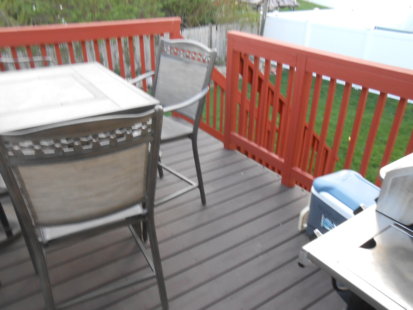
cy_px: 173
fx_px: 346
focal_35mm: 29
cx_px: 204
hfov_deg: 61.7
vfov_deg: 48.1
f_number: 3.5
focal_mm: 4.6
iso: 250
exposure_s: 1/30
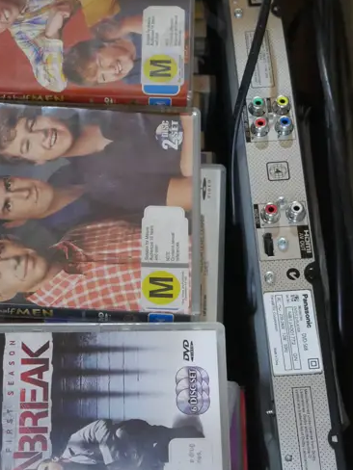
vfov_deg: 23.2
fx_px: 1142
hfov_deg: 17.5
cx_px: 96
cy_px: 159
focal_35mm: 84
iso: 3200
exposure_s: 1/40
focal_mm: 20
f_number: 4.4
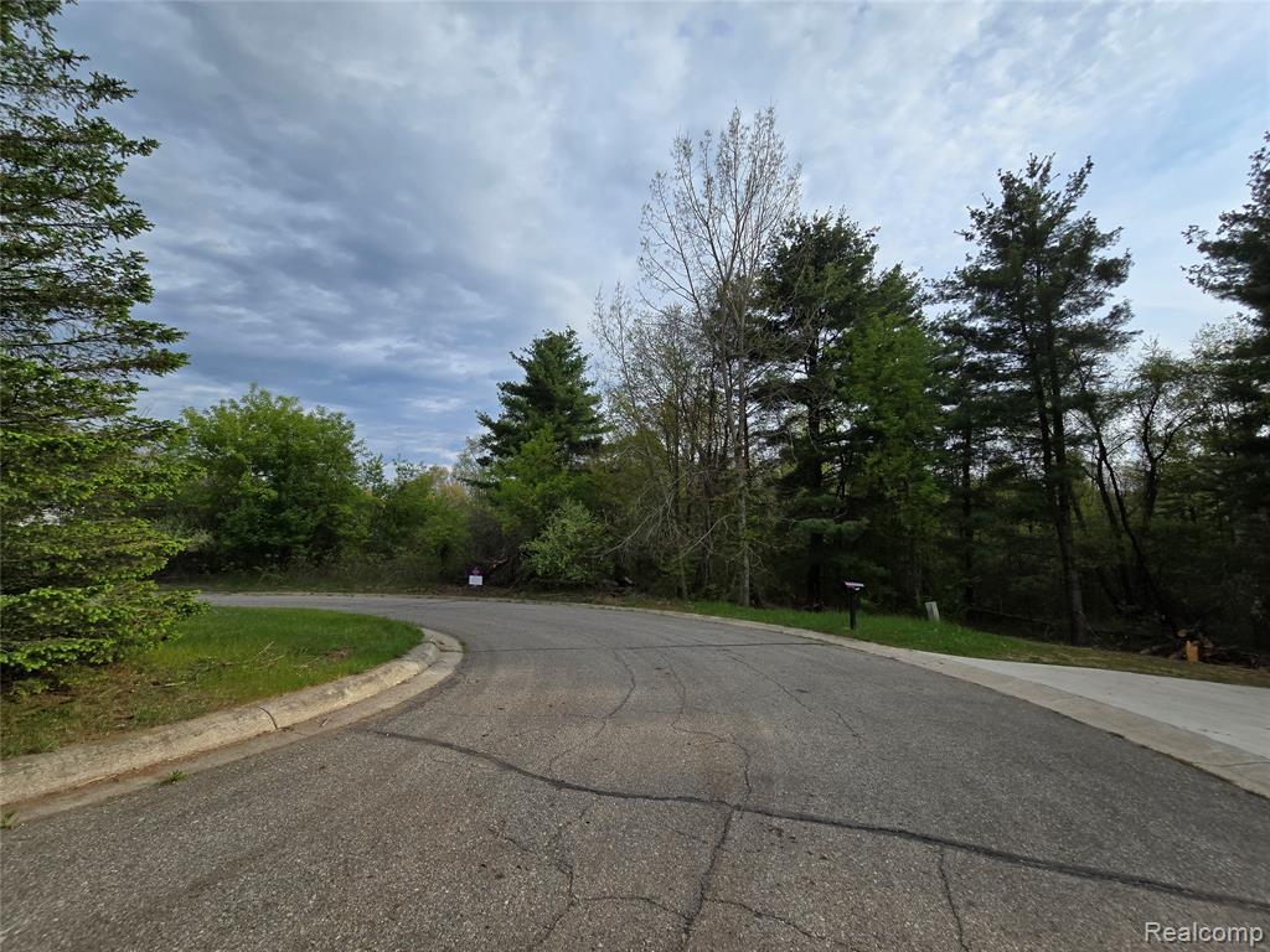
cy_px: 476
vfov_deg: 89.9
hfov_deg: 106.2
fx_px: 477
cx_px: 635
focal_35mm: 13
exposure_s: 1/2122
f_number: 2.2
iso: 50
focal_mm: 2.2
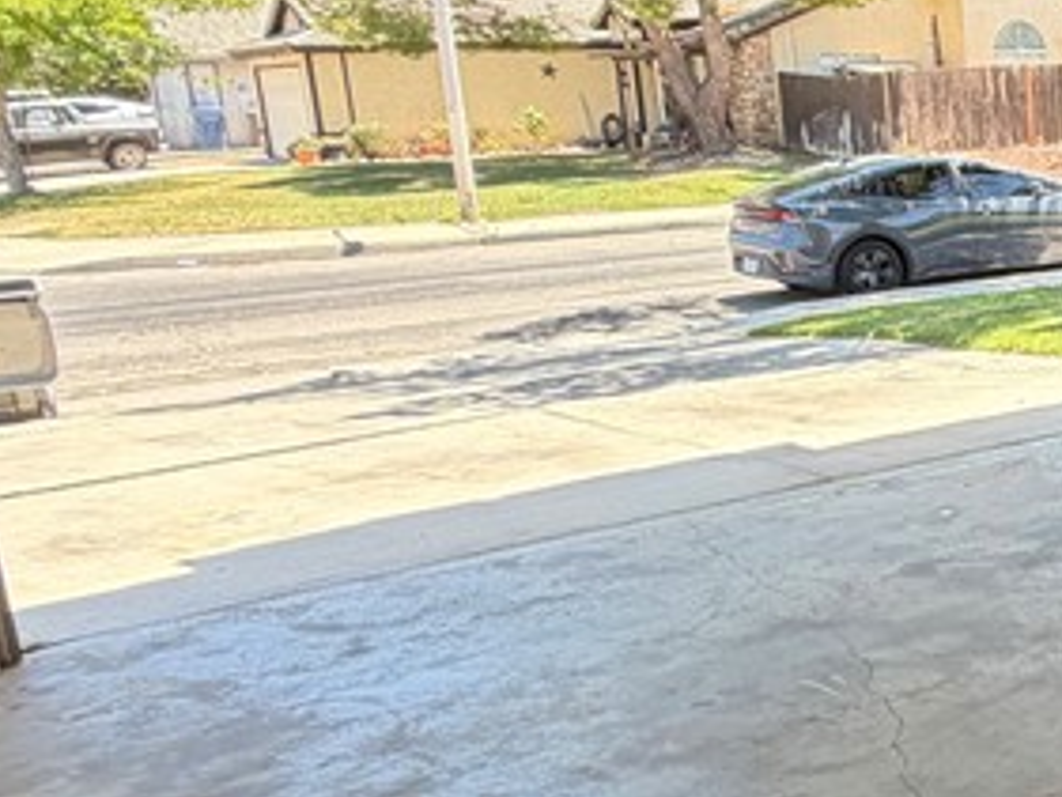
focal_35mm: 51
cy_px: 378
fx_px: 1565
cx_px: 1447
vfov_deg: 28.6
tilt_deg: -9.9
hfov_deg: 28.9
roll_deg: +2.4
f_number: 2.2
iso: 50
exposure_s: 1/121
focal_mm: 2.22
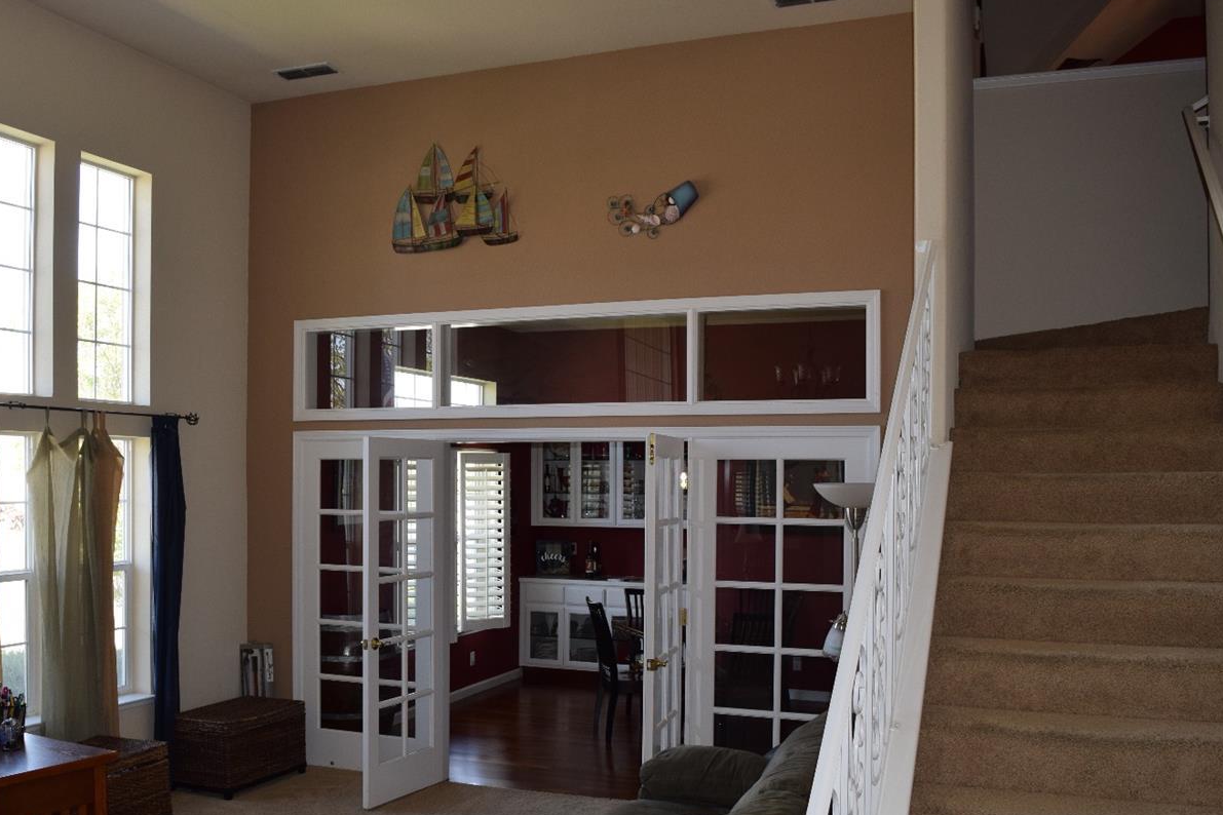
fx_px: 1155
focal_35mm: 34
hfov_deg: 55.5
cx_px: 501
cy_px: 497
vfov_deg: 38.7
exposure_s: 1/125
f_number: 5.6
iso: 450
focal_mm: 18
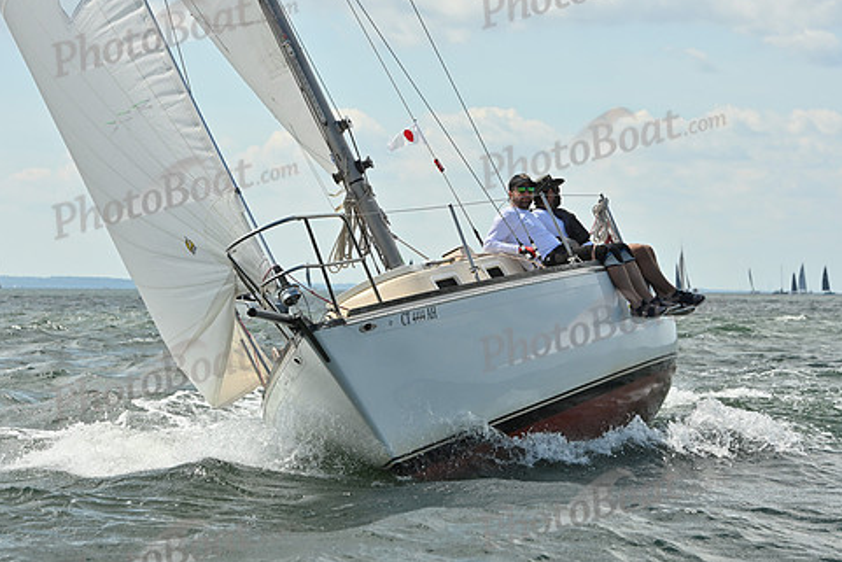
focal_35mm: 147
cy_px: 260
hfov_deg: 14.0
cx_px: 390
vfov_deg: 9.3
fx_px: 3439
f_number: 7.1
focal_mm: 122
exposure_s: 1/1250
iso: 250
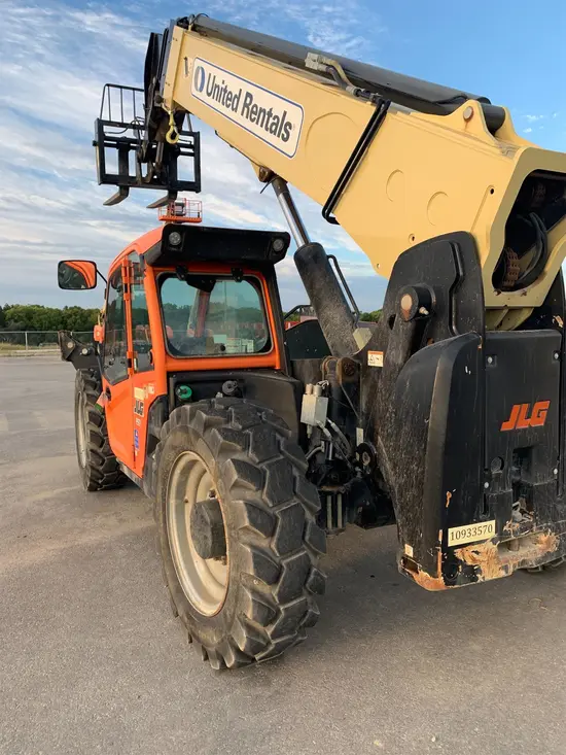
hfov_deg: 53.1
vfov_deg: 67.3
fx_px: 567
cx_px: 283
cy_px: 378
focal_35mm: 26
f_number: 1.8
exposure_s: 1/191
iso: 25
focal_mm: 4.25
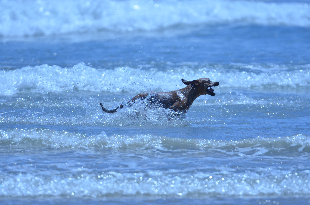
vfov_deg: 3.3
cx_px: 155
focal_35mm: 420
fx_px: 3609
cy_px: 102
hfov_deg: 4.9
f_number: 4
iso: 400
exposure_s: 1/2500
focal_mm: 280
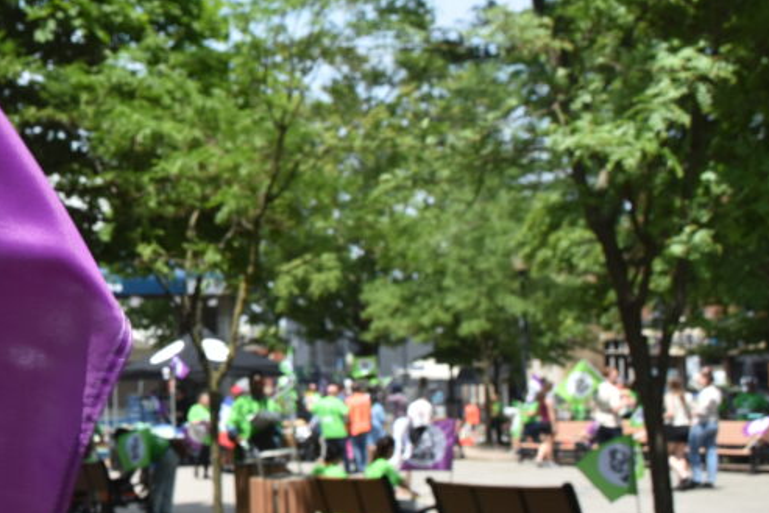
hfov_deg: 23.9
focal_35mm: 81
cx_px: -6
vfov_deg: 16.9
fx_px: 1731
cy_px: 280
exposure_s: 1/500
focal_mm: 26
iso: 280
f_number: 8
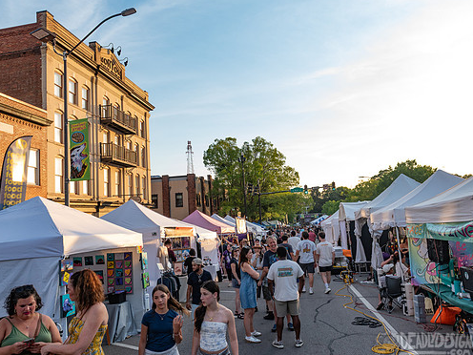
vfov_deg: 51.4
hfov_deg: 65.1
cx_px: 211
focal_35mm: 27
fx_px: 369
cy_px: 181
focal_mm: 24
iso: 400
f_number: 5
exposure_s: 1/400
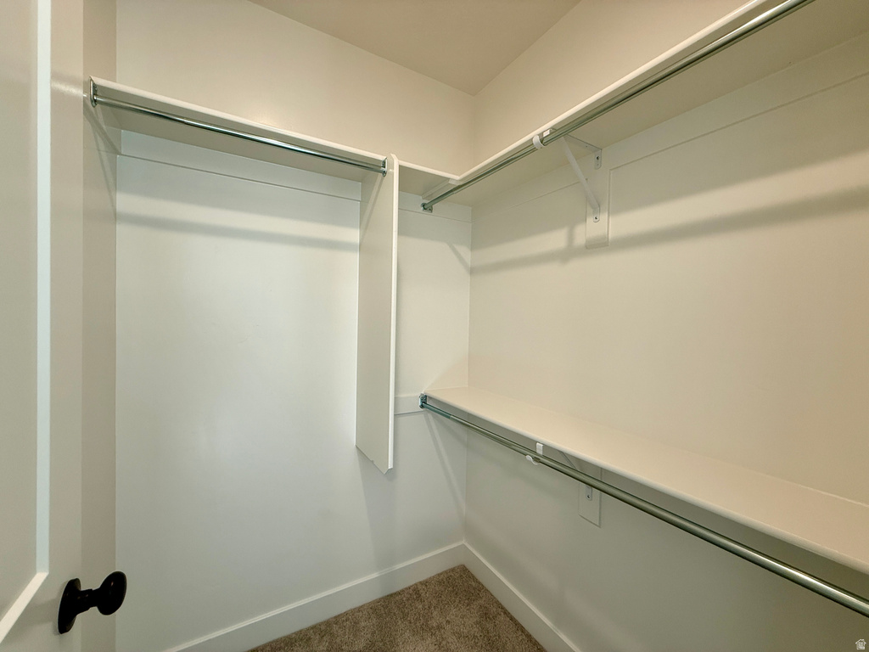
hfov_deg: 102.1
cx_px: 434
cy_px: 326
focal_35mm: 14
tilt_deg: -0.3
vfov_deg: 85.7
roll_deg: -1.2
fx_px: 351
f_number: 2.2
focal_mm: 2.22
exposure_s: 1/120
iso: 100
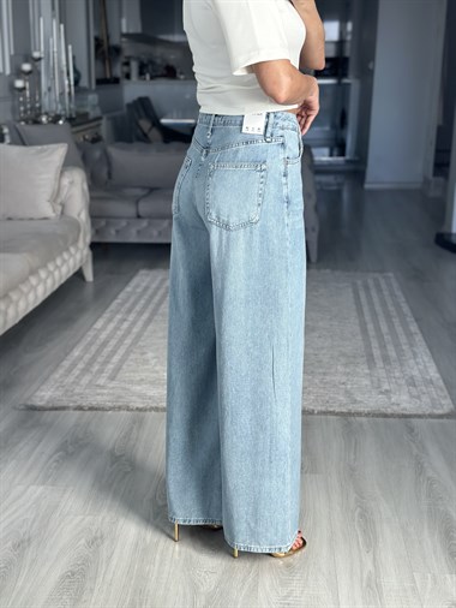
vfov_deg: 39.6
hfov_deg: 30.3
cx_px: 228
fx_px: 842
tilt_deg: -32.9
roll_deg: +0.7
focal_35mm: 48
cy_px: 304
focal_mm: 6.86
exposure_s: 1/192
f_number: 1.78
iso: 80
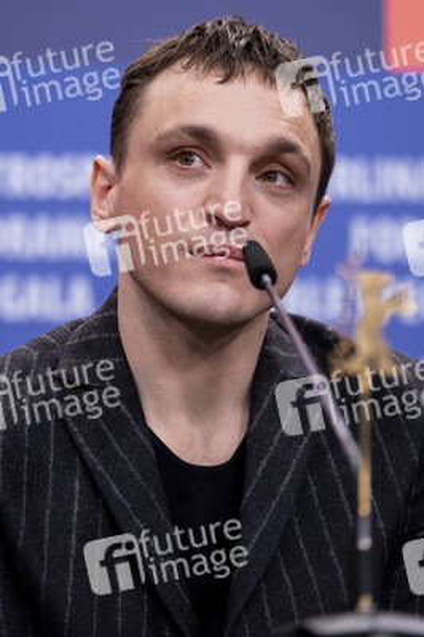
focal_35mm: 210
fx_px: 3716
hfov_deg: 6.5
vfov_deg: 9.8
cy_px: 318
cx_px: 212
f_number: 2.8
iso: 1600
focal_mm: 140
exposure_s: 1/210
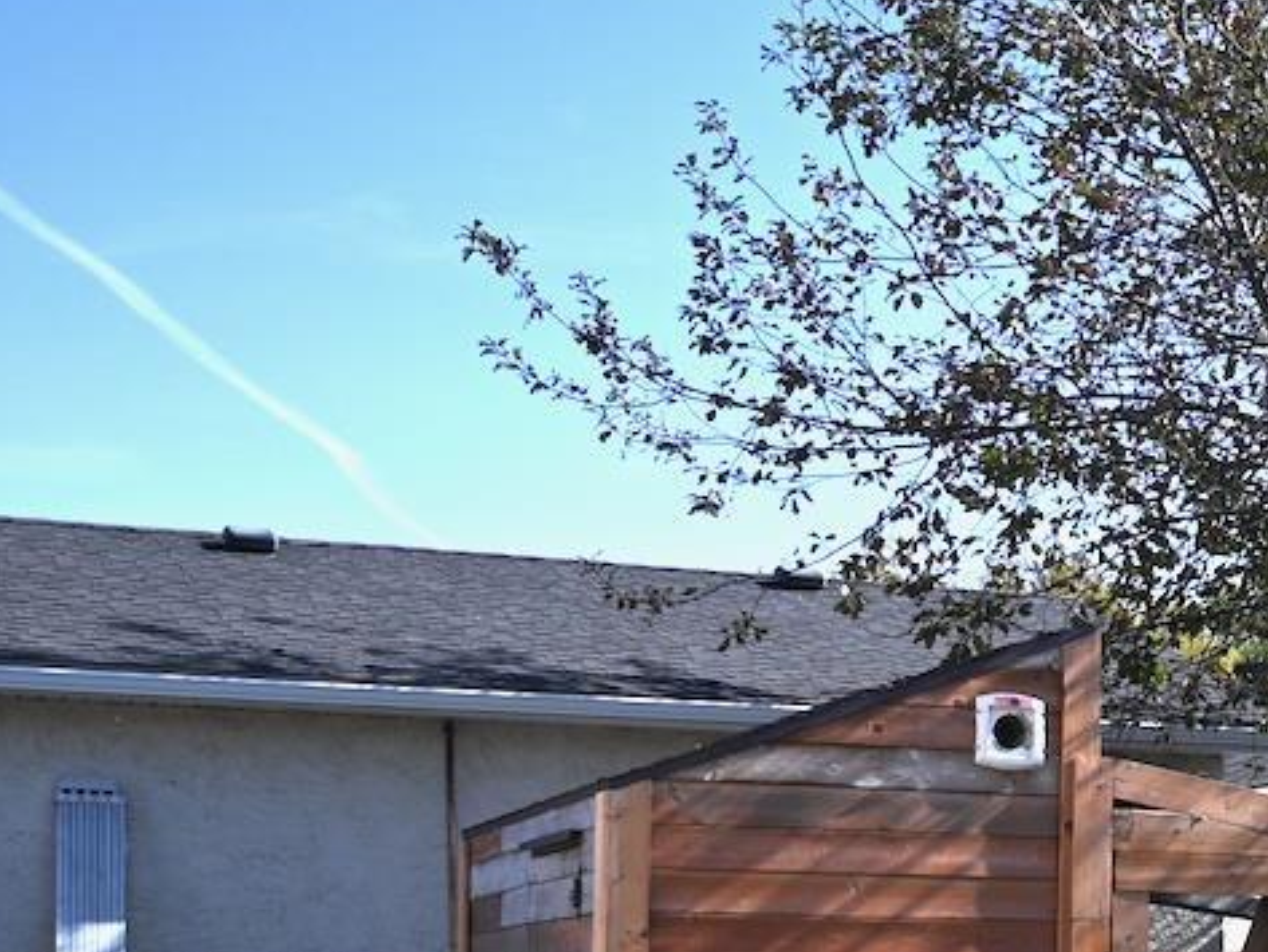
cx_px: 1316
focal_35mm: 78
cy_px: 1024
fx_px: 2858
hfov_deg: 23.8
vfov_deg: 18.3
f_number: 7.1
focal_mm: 20
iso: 100
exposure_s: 1/320
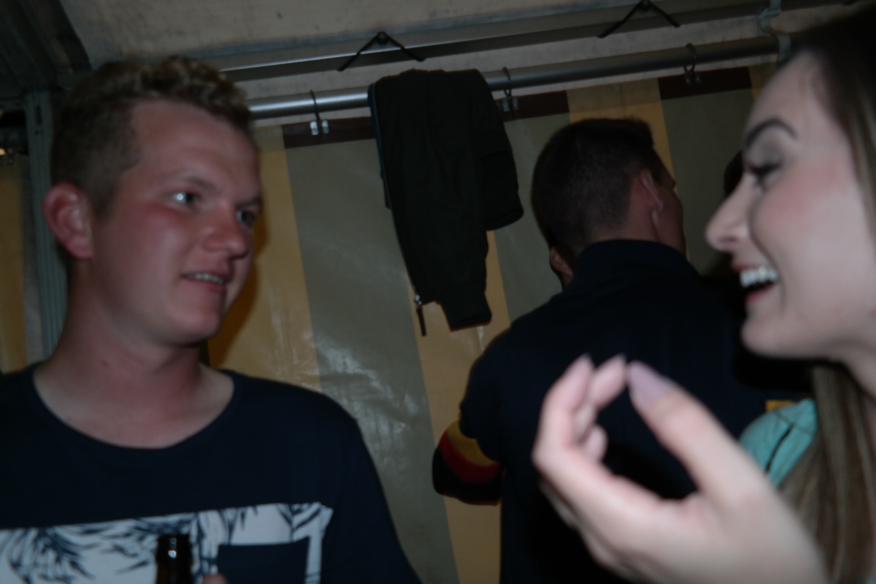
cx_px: 438
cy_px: 292
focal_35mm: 27
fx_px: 657
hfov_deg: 67.4
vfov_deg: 47.9
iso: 400
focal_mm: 18
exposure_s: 1/40
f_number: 3.5
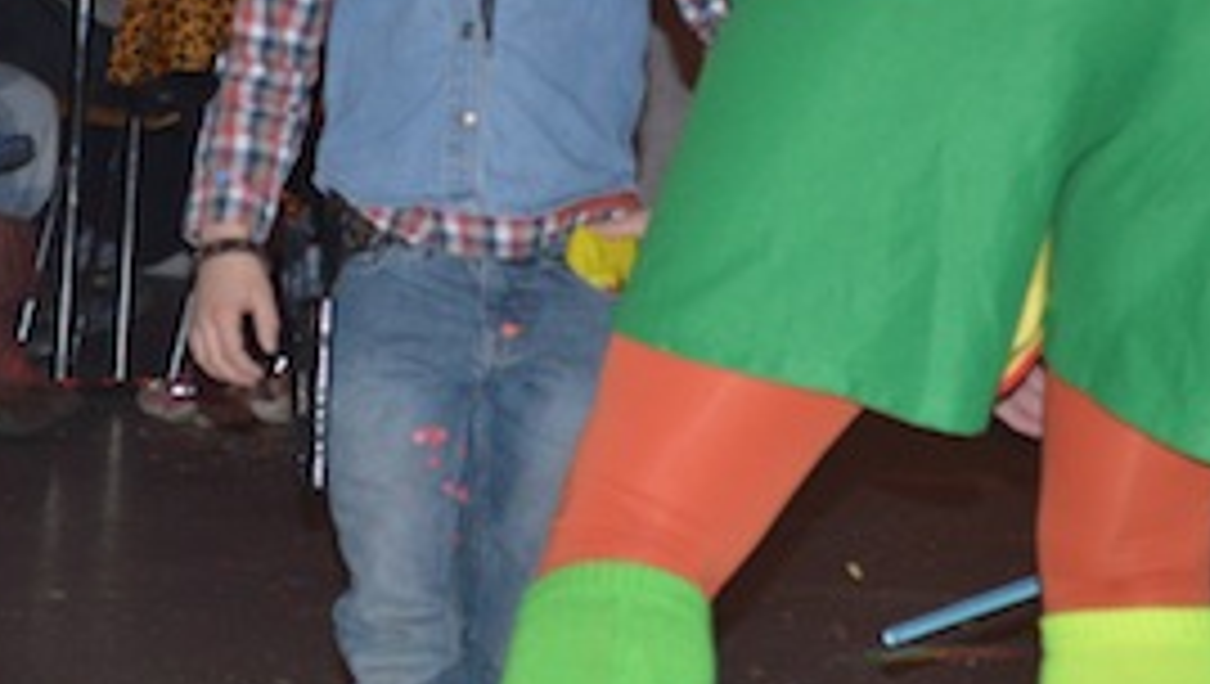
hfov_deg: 10.5
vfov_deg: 5.9
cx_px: 432
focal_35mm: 205
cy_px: 50
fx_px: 6592
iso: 800
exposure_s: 1/30
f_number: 5.6
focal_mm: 55
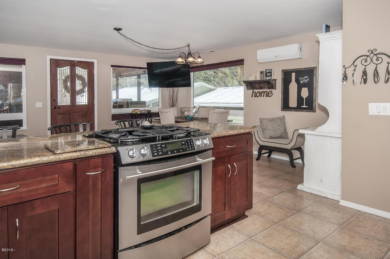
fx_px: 390
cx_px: 195
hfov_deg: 53.2
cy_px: 130
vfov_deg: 36.8
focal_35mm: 36
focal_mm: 24
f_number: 8
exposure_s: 1/180
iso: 400
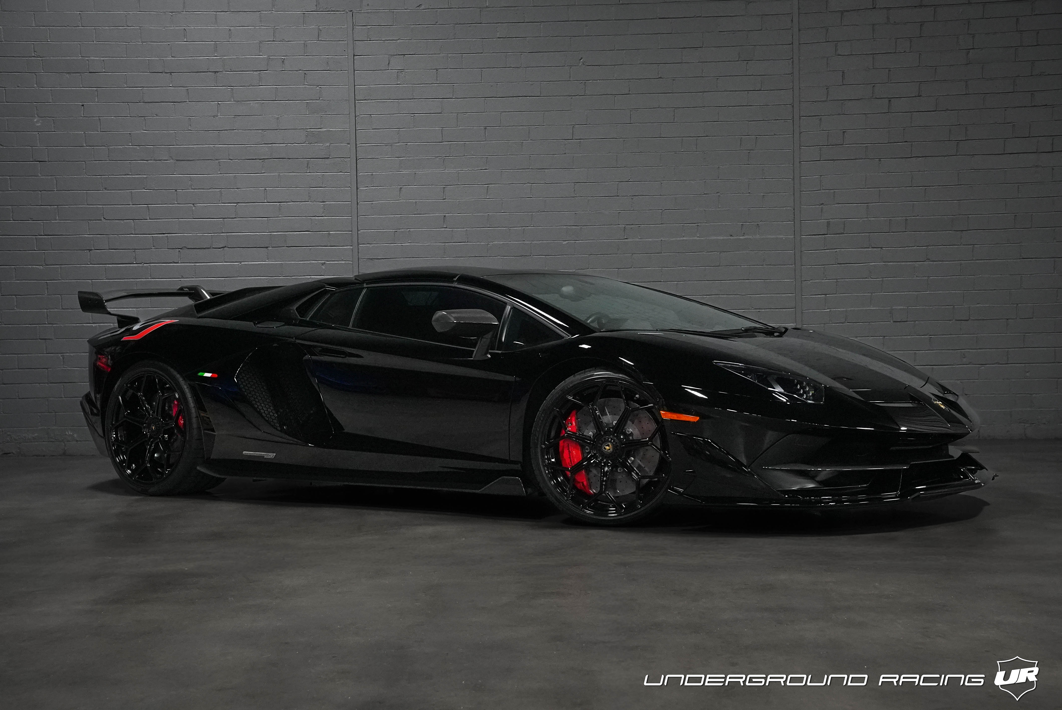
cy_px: 355
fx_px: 1446
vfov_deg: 27.6
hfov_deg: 40.3
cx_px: 531
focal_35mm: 49
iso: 12800
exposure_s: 1/160
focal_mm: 49
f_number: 5
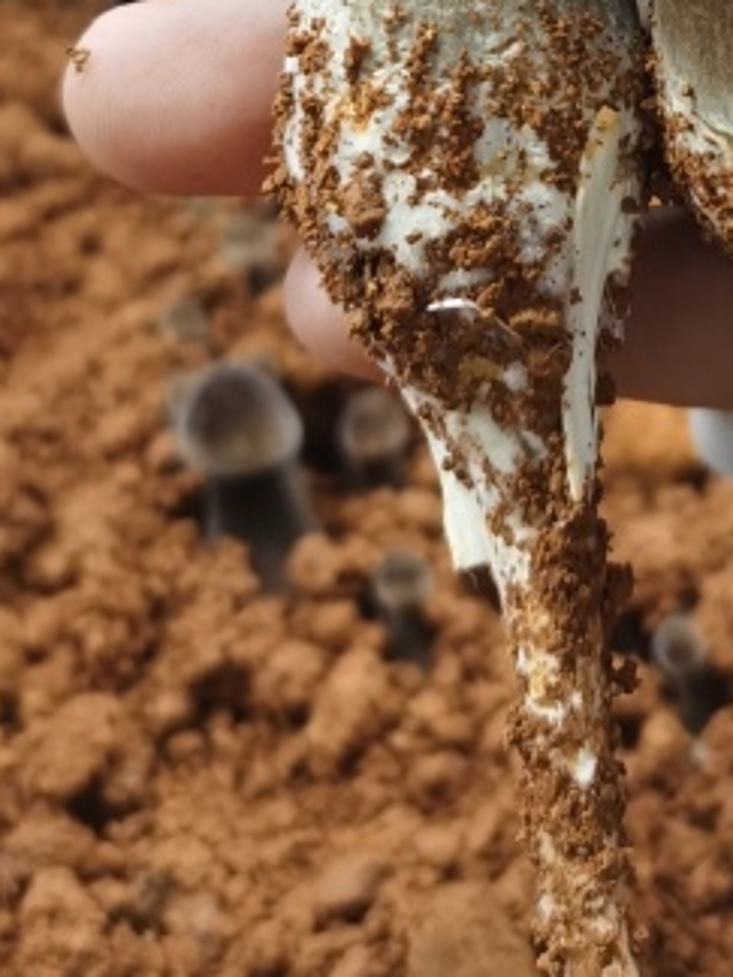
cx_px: 658
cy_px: -258
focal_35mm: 89
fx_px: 2513
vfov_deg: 20.3
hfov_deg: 16.4
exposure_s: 1/33.3
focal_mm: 5.56
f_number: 1.6
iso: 320
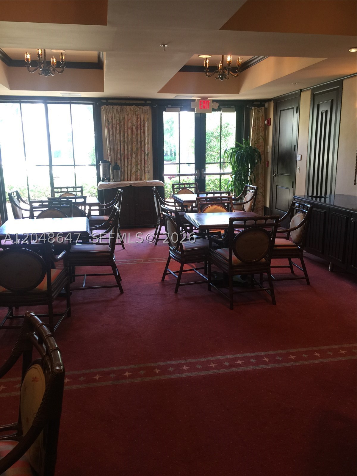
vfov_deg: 61.7
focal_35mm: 29
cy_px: 238
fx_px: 399
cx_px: 178
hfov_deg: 48.2
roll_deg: +0.4
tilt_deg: -11.1
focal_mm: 4.15
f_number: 2.2
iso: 32
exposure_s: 1/15
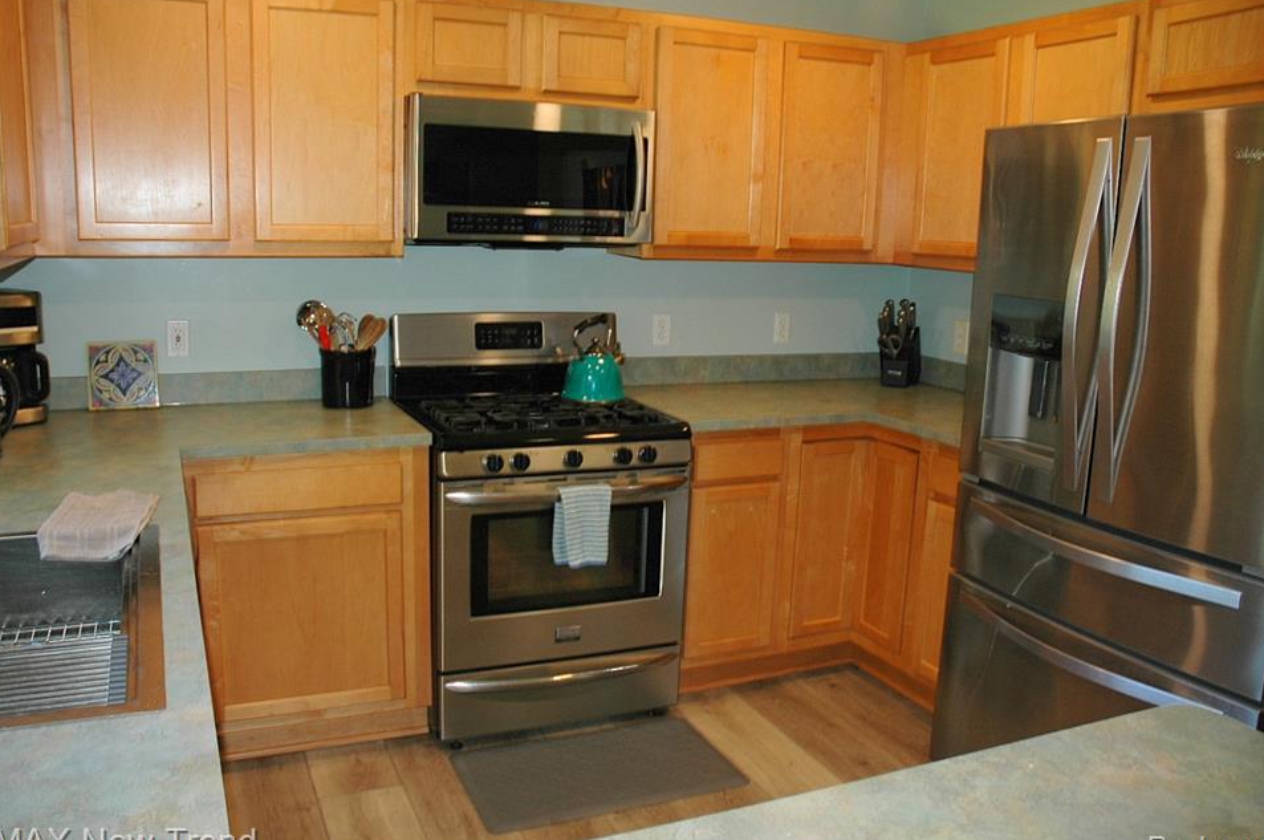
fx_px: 1017
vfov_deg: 44.9
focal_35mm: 29
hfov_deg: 63.7
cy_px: 417
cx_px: 603
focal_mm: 18
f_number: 3.5
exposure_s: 1/60
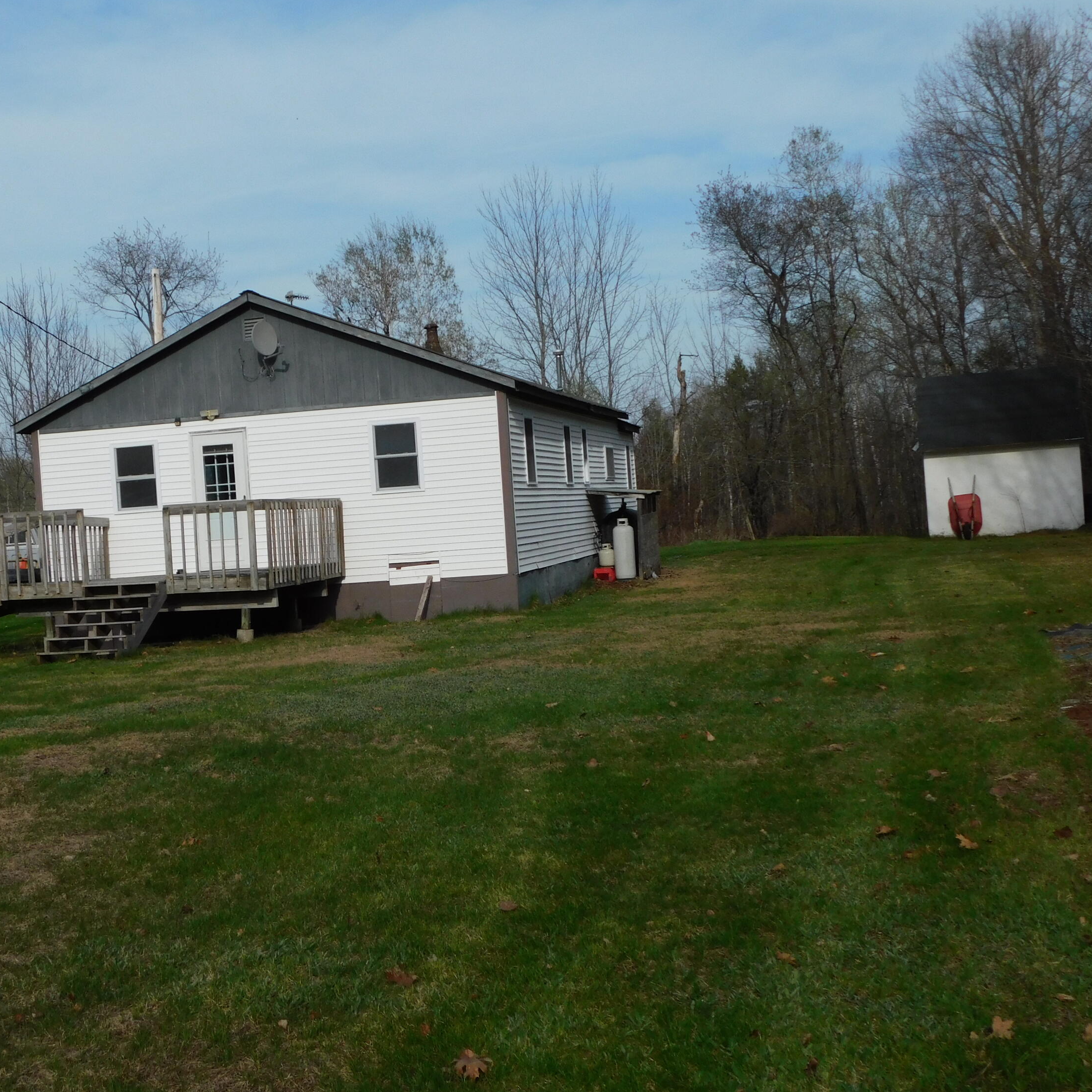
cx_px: 399
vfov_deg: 35.4
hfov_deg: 35.1
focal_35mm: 48
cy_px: 549
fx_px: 1713
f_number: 7.2
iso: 125
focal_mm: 7.1
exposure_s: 1/500
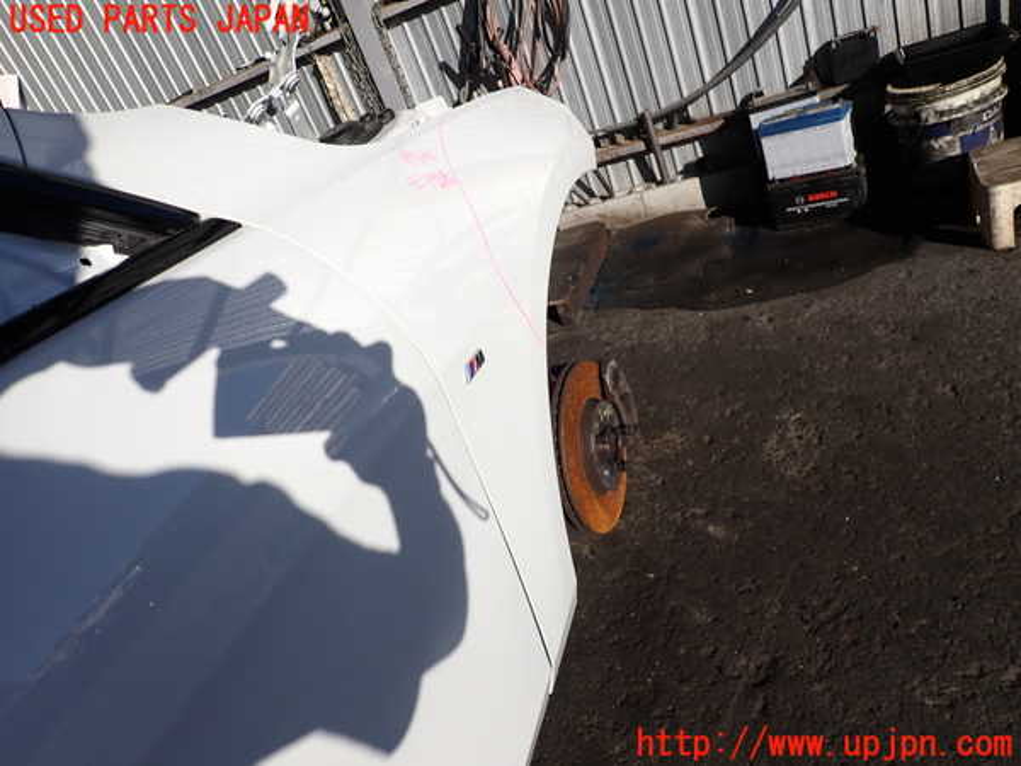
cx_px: 510
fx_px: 737
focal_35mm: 25
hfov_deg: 69.4
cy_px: 383
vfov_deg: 54.9
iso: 100
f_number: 8
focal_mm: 4.5
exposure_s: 1/320
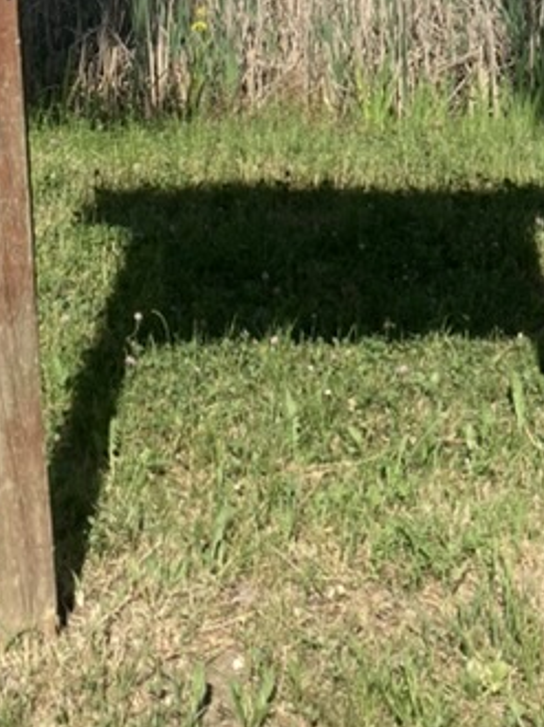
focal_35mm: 87
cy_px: -163
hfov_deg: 16.9
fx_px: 1825
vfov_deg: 20.9
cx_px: 251
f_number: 1.8
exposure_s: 1/1946
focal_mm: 3.99
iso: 20
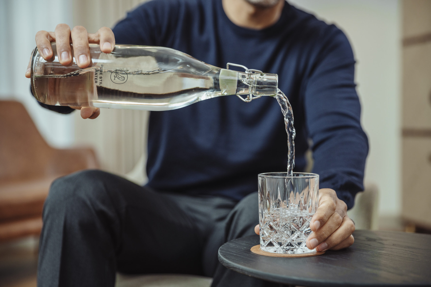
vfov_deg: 20.9
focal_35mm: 65
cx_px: 216
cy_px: 144
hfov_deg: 31.0
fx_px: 778
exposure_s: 1/160
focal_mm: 65
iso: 400
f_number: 2.8
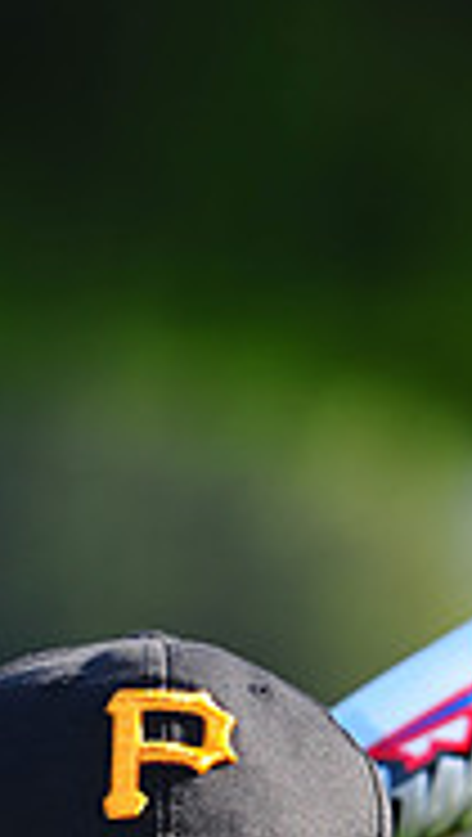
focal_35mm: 653
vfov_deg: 3.3
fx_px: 14490
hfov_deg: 1.9
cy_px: 1071
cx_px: 108
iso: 200
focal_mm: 200
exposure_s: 1/640
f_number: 4
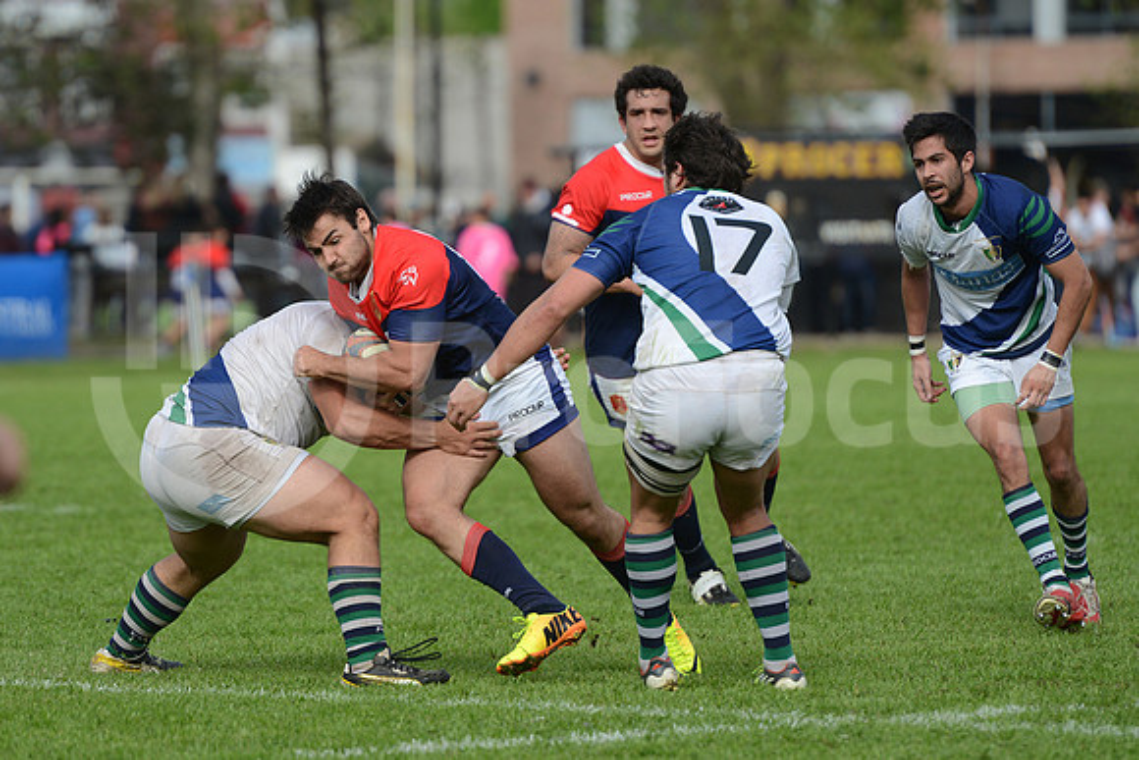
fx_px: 8544
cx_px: 570
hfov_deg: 7.6
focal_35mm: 270
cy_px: 380
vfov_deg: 5.1
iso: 400
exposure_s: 1/1250
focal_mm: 270
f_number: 4
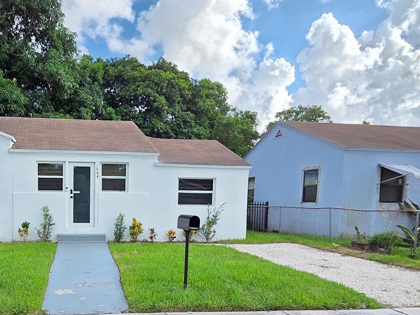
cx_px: 96
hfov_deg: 57.9
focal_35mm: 29
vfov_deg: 46.5
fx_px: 352
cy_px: 237
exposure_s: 1/617
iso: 50
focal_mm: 2.2
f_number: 2.2
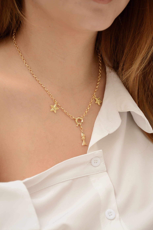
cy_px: 114
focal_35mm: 79
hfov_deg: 17.3
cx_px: 76
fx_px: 504
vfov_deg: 25.7
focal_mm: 52
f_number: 5.6
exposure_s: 1/125
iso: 500
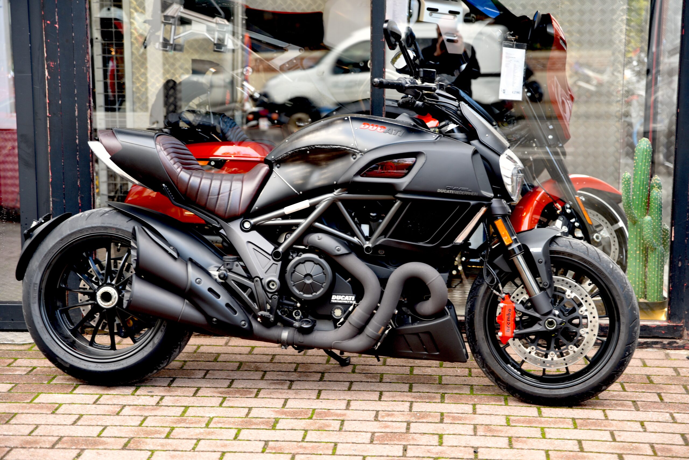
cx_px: 344
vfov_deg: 19.5
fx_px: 1340
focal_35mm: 70
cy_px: 230
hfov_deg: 28.8
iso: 200
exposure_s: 1/60
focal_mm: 70
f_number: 3.2
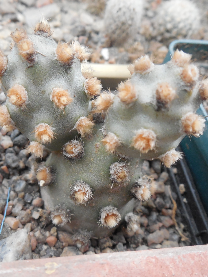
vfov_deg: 44.8
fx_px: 336
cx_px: 80
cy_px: 137
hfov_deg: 34.2
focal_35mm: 42
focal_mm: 5.6
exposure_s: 1/30
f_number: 3.6
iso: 400
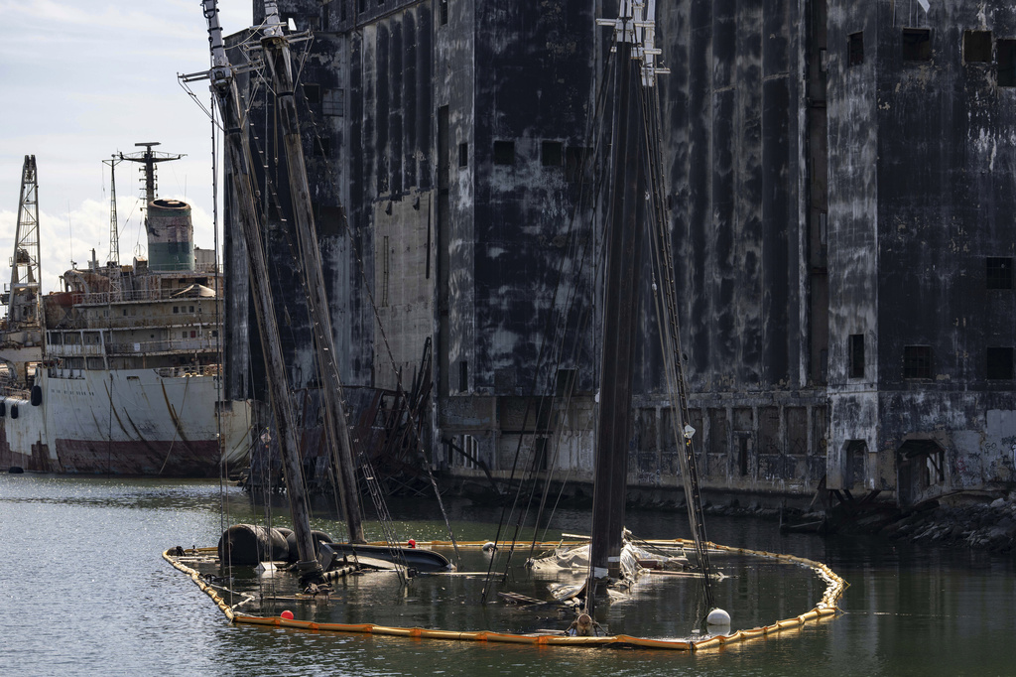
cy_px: 338
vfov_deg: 12.4
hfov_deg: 18.6
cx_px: 508
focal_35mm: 110
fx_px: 3103
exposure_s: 1/2500
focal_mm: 110
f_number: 2.8
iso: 160
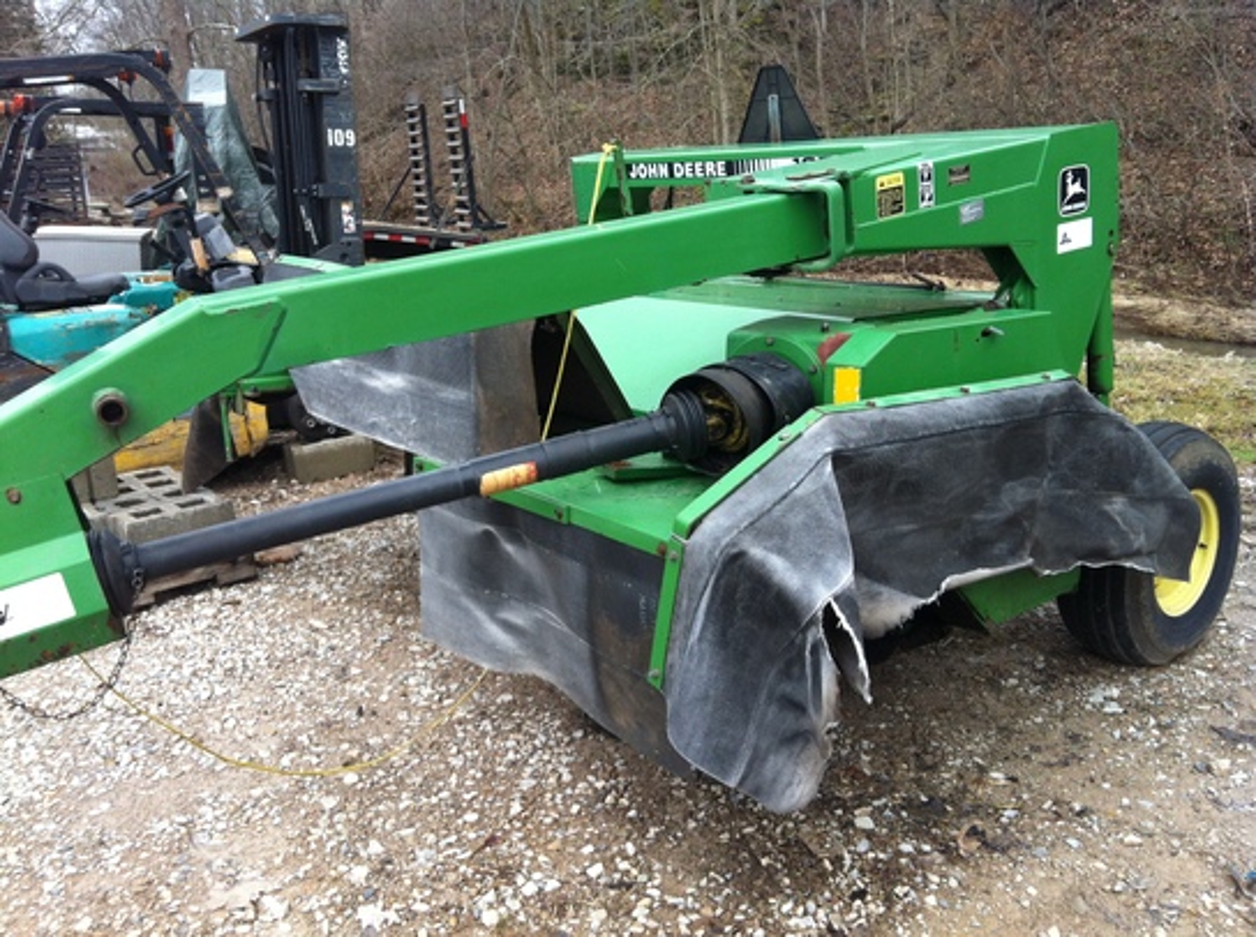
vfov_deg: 40.6
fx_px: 1268
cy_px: 468
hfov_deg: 52.7
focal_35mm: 35
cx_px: 628
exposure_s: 1/141
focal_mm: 3.85
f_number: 2.8
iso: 80
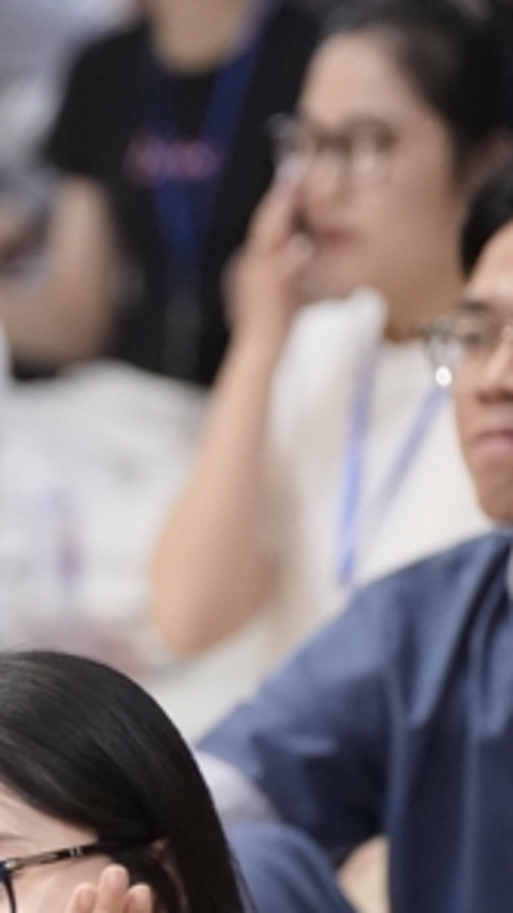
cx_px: -455
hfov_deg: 3.1
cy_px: 868
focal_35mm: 389
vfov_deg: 5.5
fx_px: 9410
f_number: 2.8
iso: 5000
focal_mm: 113
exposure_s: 1/160
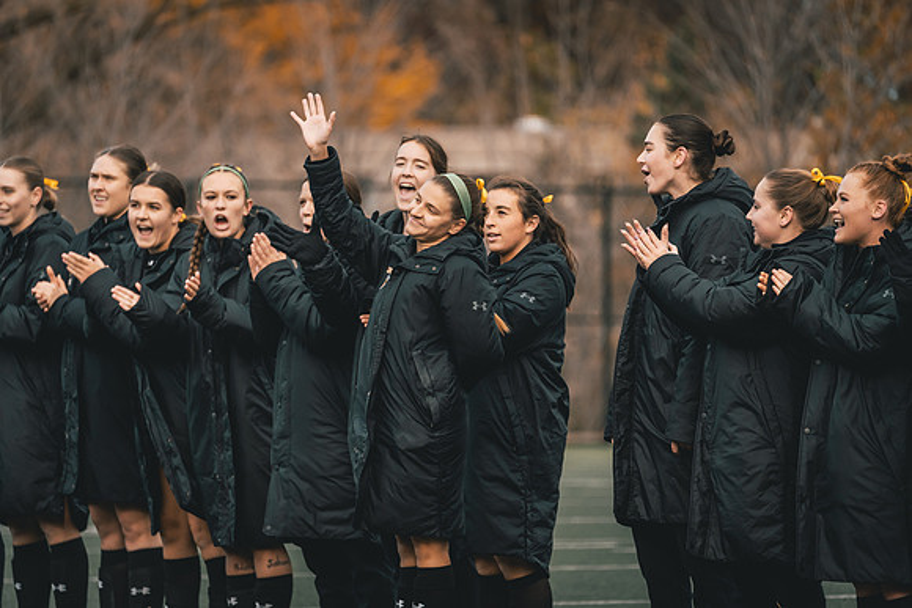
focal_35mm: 355
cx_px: 456
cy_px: 304
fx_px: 8995
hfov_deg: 5.8
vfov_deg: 3.9
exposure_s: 1/1000
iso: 800
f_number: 6.3
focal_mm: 355
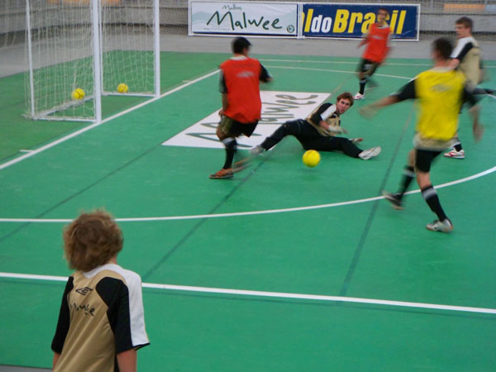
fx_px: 1089
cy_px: 186
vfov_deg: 19.4
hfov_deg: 25.7
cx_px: 248
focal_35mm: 76
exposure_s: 1/30
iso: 200
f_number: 4.2
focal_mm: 12.4
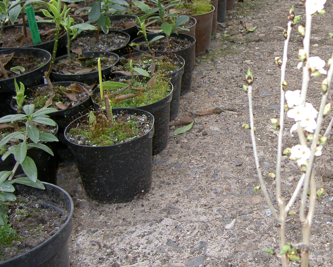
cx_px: 314
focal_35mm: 63
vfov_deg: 24.1
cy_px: 87
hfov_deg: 28.6
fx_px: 621
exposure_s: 1/200
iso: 50
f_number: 2.8
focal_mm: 5.6
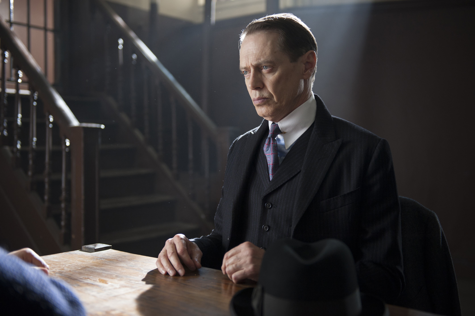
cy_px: 158
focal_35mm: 45
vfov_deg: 29.8
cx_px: 238
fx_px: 593
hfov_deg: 43.6
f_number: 2.8
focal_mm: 45
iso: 800
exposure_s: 1/200
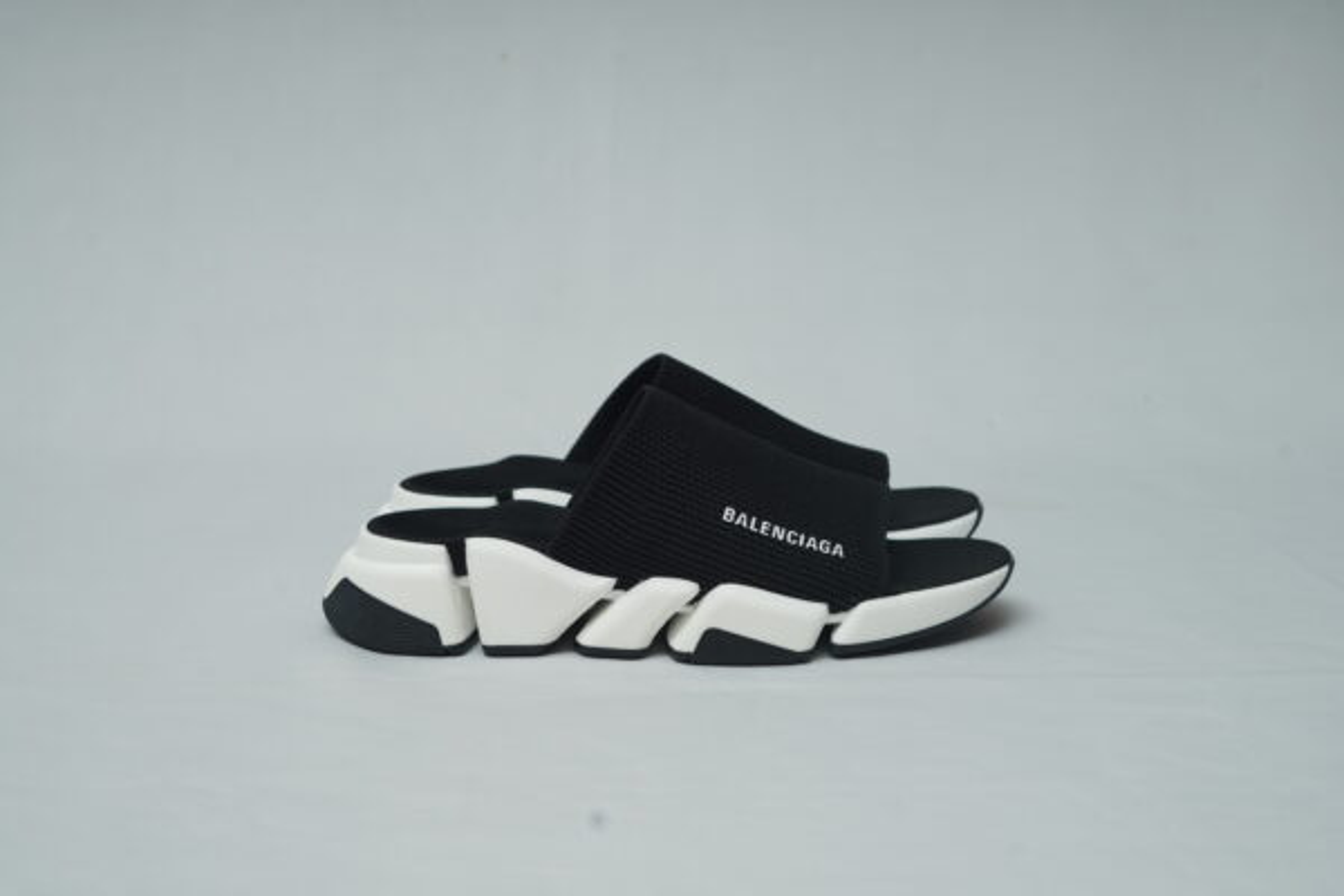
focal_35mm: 50
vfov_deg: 27.0
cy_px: 448
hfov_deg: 39.6
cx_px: 672
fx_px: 1867
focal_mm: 50
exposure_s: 1/200
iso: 320
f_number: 6.3
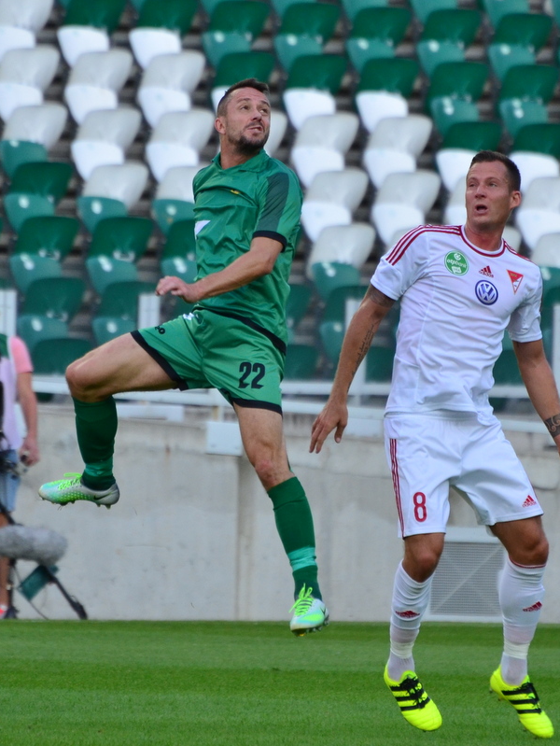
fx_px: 14009
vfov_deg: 3.0
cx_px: 196
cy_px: 373
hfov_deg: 2.3
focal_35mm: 650
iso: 640
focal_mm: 300
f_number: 5.6
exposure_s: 1/500
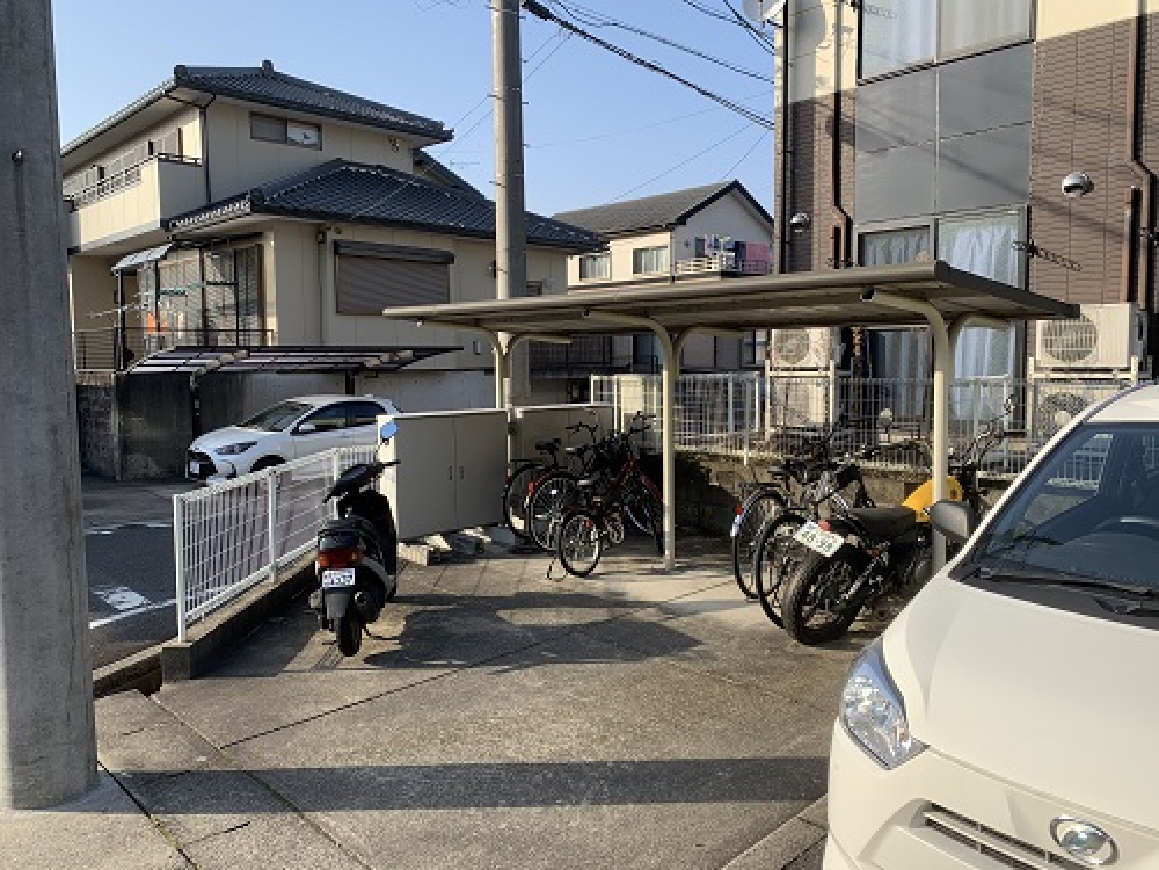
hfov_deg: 67.3
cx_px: 580
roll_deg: +0.2
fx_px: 871
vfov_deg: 53.1
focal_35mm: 26
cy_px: 435
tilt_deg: -4.2
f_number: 1.8
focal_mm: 4.25
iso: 25
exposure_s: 1/1065
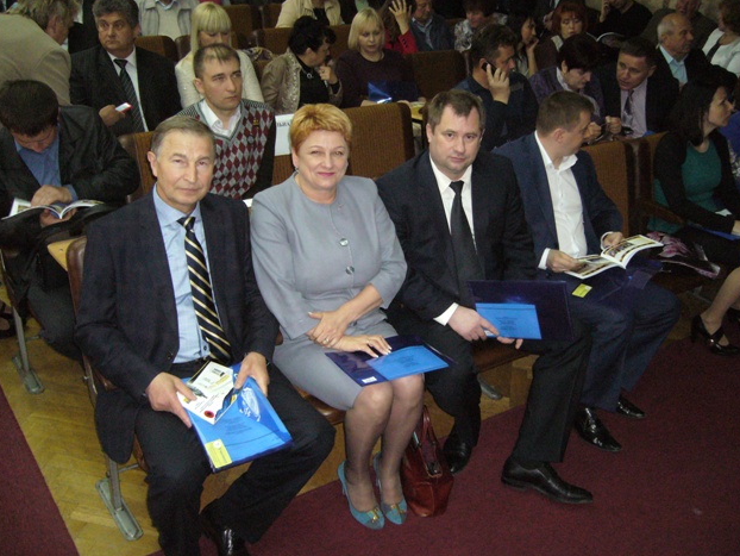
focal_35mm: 36
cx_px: 374
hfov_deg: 51.3
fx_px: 770
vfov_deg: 39.7
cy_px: 280
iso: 400
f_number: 2.8
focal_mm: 5.8
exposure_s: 1/30
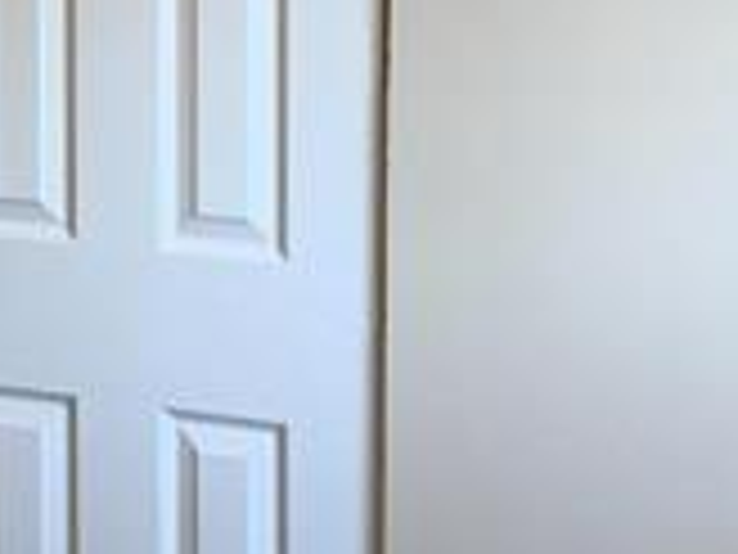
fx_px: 2409
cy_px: -14
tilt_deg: -5.1
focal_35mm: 113
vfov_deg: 12.9
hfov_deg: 16.5
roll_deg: +0.1
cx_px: -220
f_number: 2.2
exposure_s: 1/40
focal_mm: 4.15
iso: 32
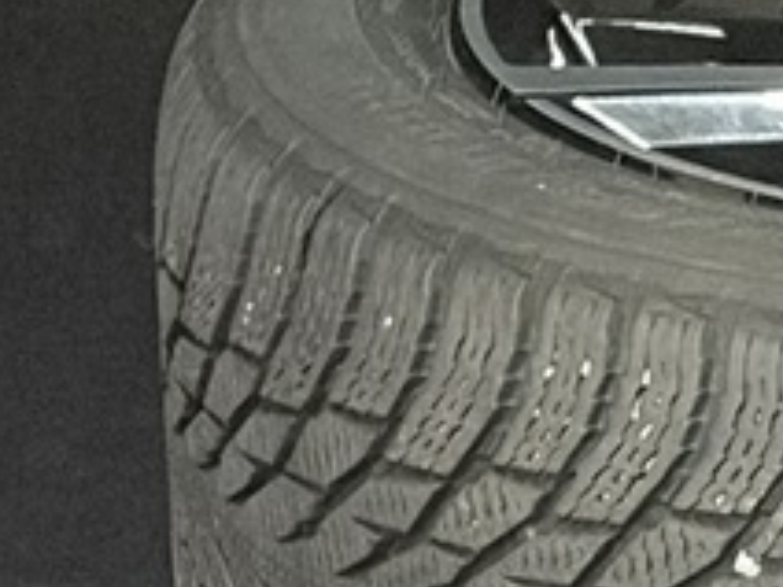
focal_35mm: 353
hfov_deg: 5.5
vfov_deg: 4.2
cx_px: 1440
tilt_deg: -21.0
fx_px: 7985
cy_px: 255
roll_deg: +0.6
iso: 400
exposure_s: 1/25
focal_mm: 5.96
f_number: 1.6
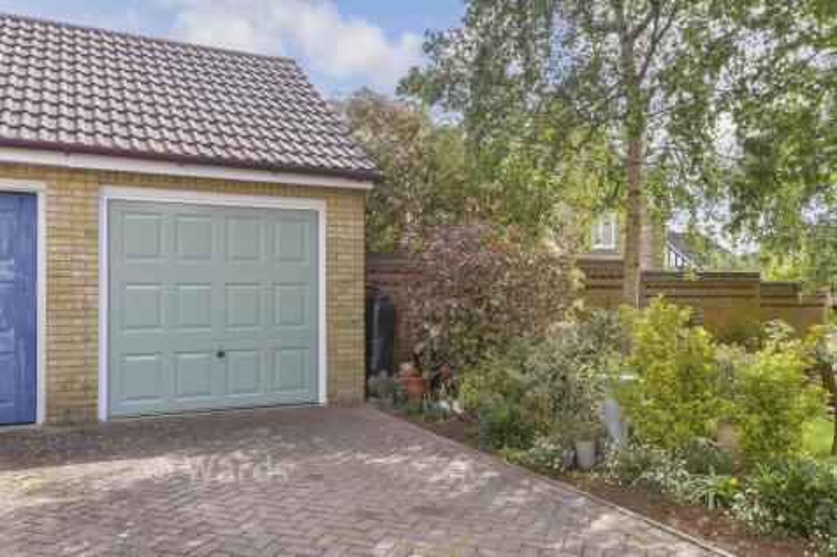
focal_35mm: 30
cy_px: 278
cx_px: 418
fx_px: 697
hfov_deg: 61.9
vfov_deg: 43.6
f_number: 8
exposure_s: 1/100
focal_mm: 20
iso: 160
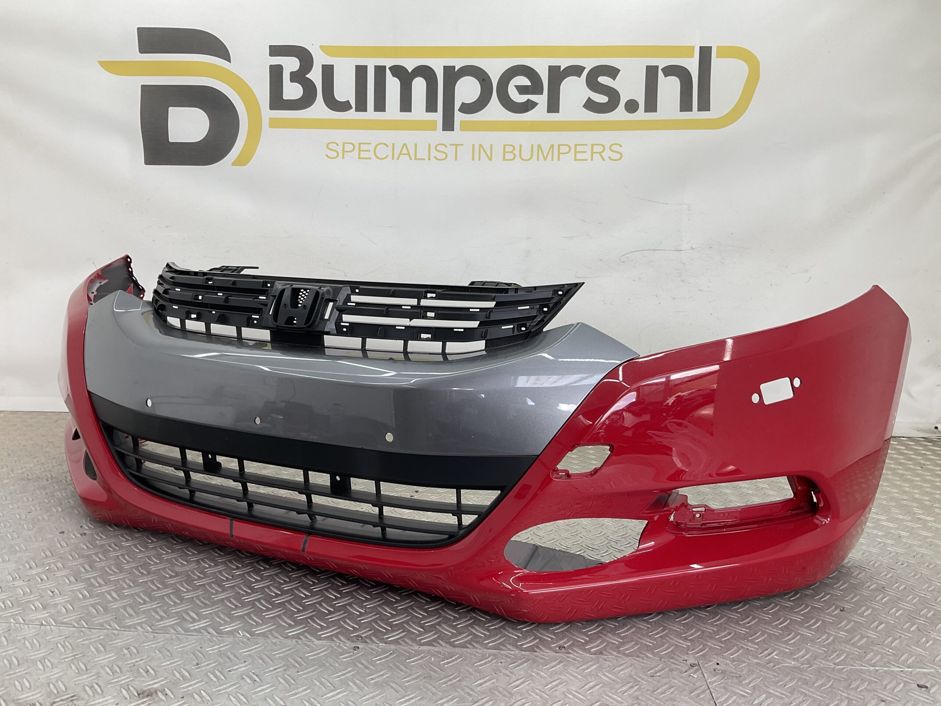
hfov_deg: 61.7
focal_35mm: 29
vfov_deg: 48.2
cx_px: 470
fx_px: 788
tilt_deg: -9.6
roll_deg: -2.3
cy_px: 353
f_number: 1.8
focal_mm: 3
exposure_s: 1/105
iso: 16
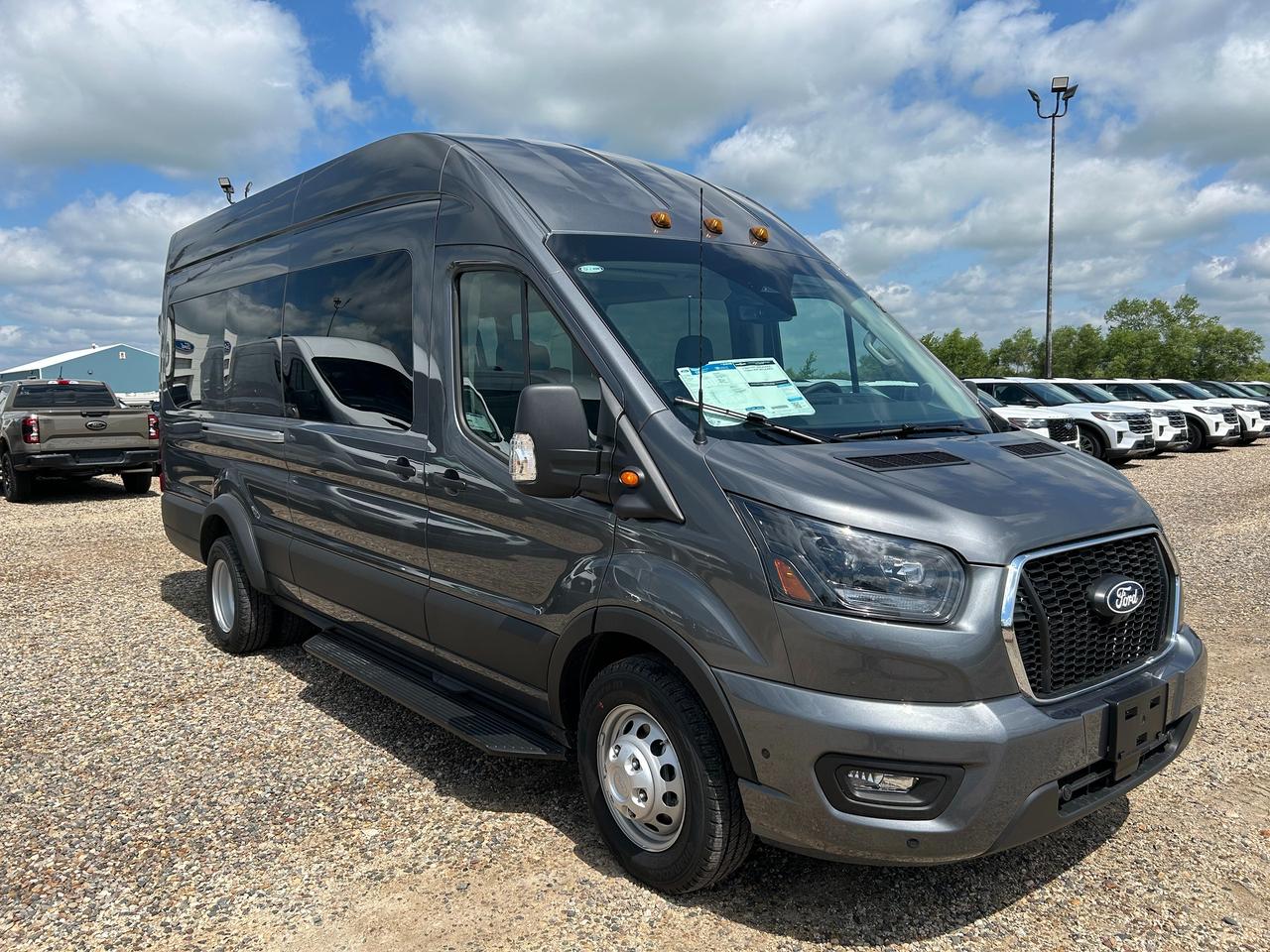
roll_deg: +1.5
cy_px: 476
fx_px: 954
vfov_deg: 53.1
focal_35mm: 26
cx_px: 635
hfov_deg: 67.3
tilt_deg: -5.0
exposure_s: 1/3968
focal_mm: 5.7
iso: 50
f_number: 1.5
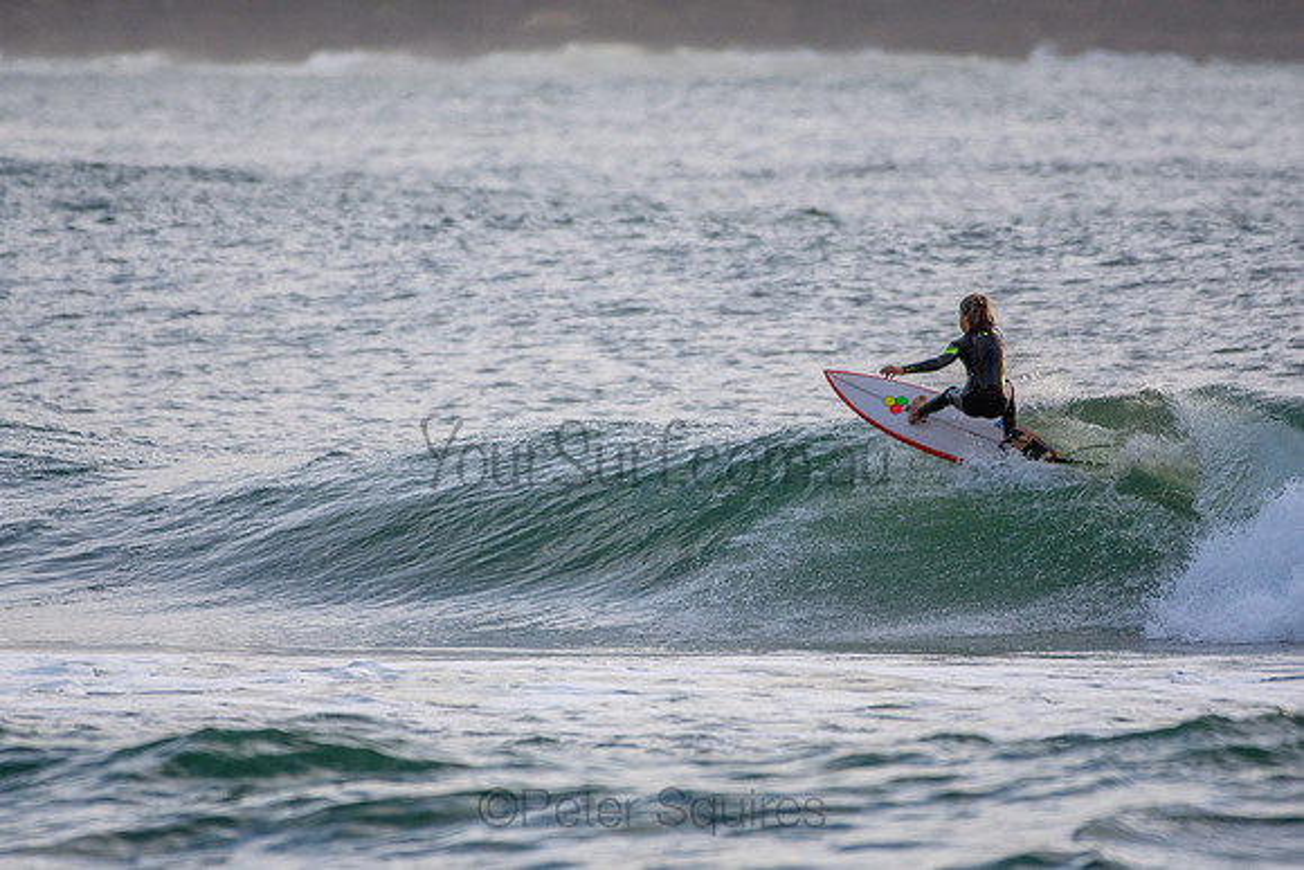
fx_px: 27172
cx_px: 652
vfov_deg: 1.8
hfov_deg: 2.7
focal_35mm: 750
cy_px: 435
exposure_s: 1/2000
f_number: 5.6
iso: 720
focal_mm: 500
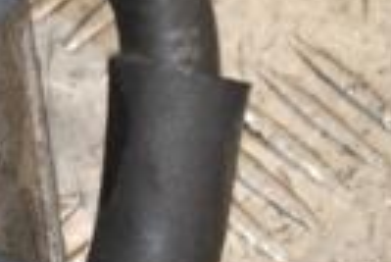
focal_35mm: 420
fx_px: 4567
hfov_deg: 4.8
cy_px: 141
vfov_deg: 3.3
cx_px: -335
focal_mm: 62
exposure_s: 1/160
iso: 800
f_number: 5.3
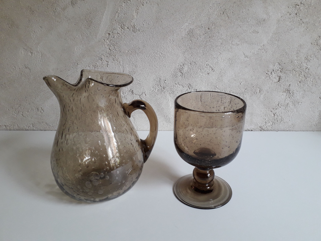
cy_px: 120
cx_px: 160
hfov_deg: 65.3
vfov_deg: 51.4
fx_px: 250
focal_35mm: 27
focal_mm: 3.6
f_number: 1.9
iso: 100
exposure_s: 1/50
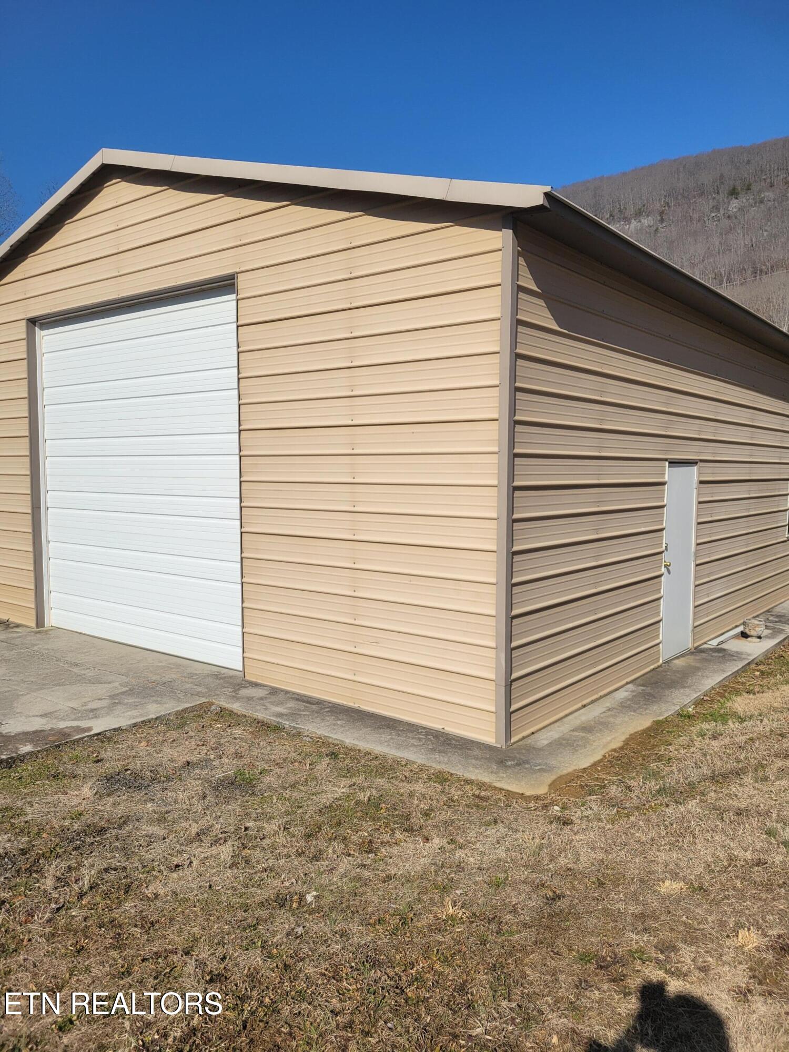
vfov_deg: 67.3
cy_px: 526
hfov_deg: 53.1
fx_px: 790
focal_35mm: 26
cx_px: 394
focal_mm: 5.4
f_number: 1.8
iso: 40
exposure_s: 1/4469
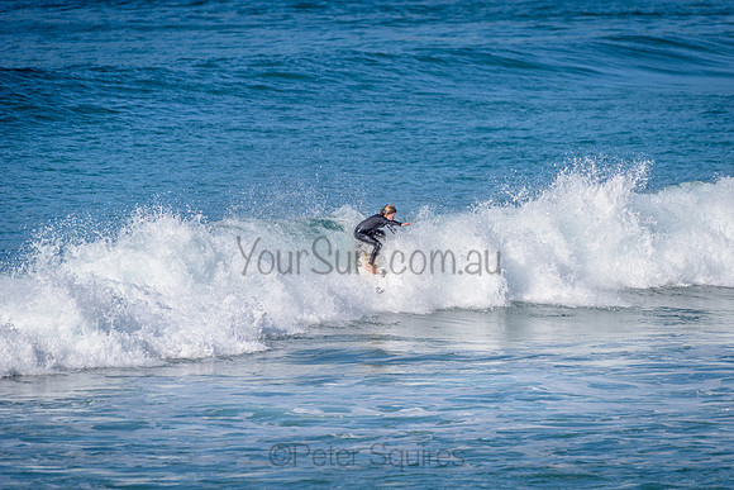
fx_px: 10196
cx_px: 367
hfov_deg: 4.1
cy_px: 245
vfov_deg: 2.8
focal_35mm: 500
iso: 125
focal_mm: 500
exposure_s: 1/2000
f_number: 5.6
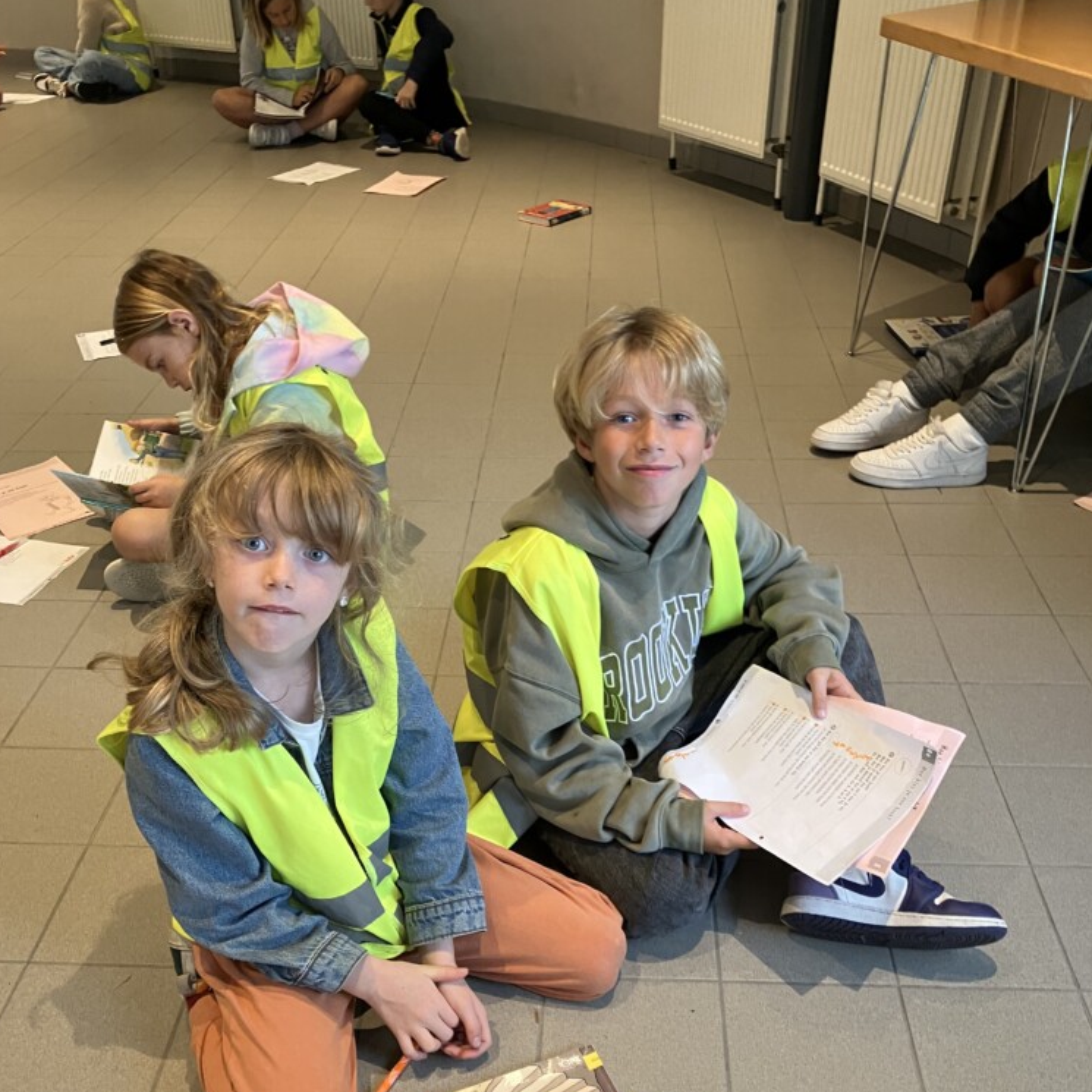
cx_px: 547
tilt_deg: -33.2
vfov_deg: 48.1
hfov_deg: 48.5
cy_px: 668
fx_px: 1213
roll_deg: +1.2
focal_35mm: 34
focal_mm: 3.99
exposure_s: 1/50
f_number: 1.8
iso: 125
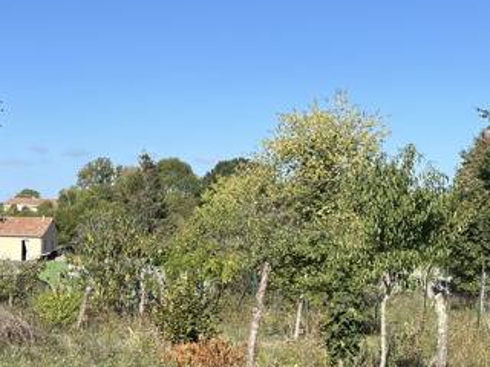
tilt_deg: -9.2
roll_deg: -0.1
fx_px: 920
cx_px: 24
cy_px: 365
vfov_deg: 21.8
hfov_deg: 28.4
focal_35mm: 65
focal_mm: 5.1
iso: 50
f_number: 1.6
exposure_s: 1/2825
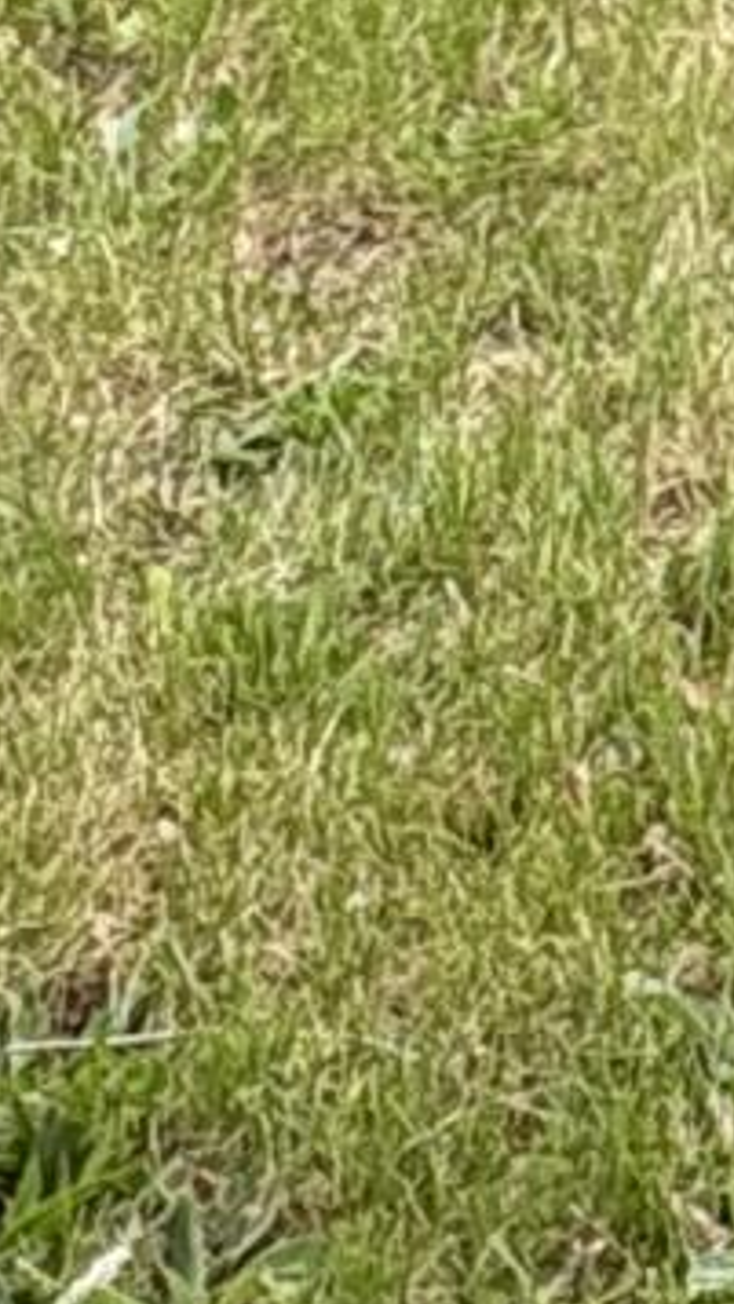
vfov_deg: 12.9
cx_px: 1698
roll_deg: +4.4
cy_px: -1812
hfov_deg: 8.7
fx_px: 4426
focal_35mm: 128
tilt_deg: -1.5
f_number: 2.2
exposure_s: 1/485
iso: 64
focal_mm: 2.22
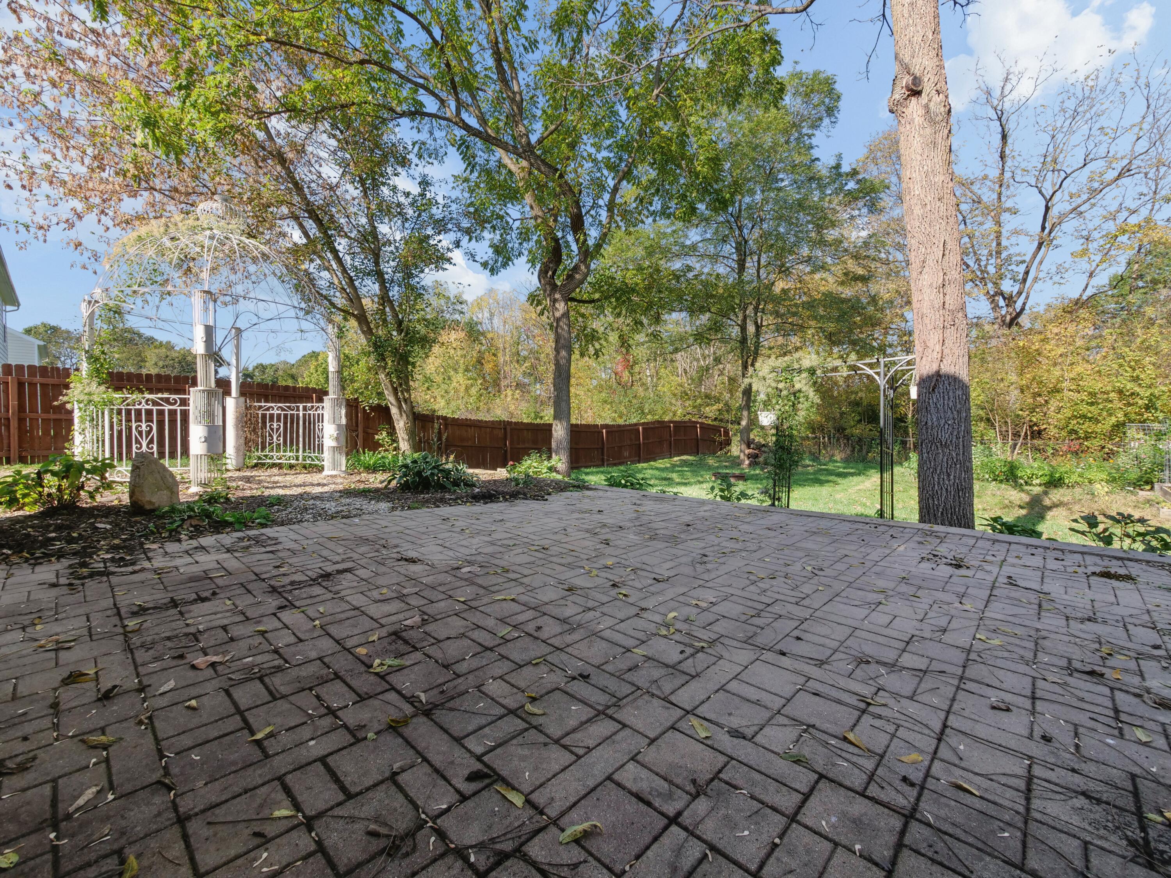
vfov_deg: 85.7
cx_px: 586
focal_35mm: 14
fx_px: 474
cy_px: 439
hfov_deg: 102.1
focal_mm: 7
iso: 200
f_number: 8
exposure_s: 1/125
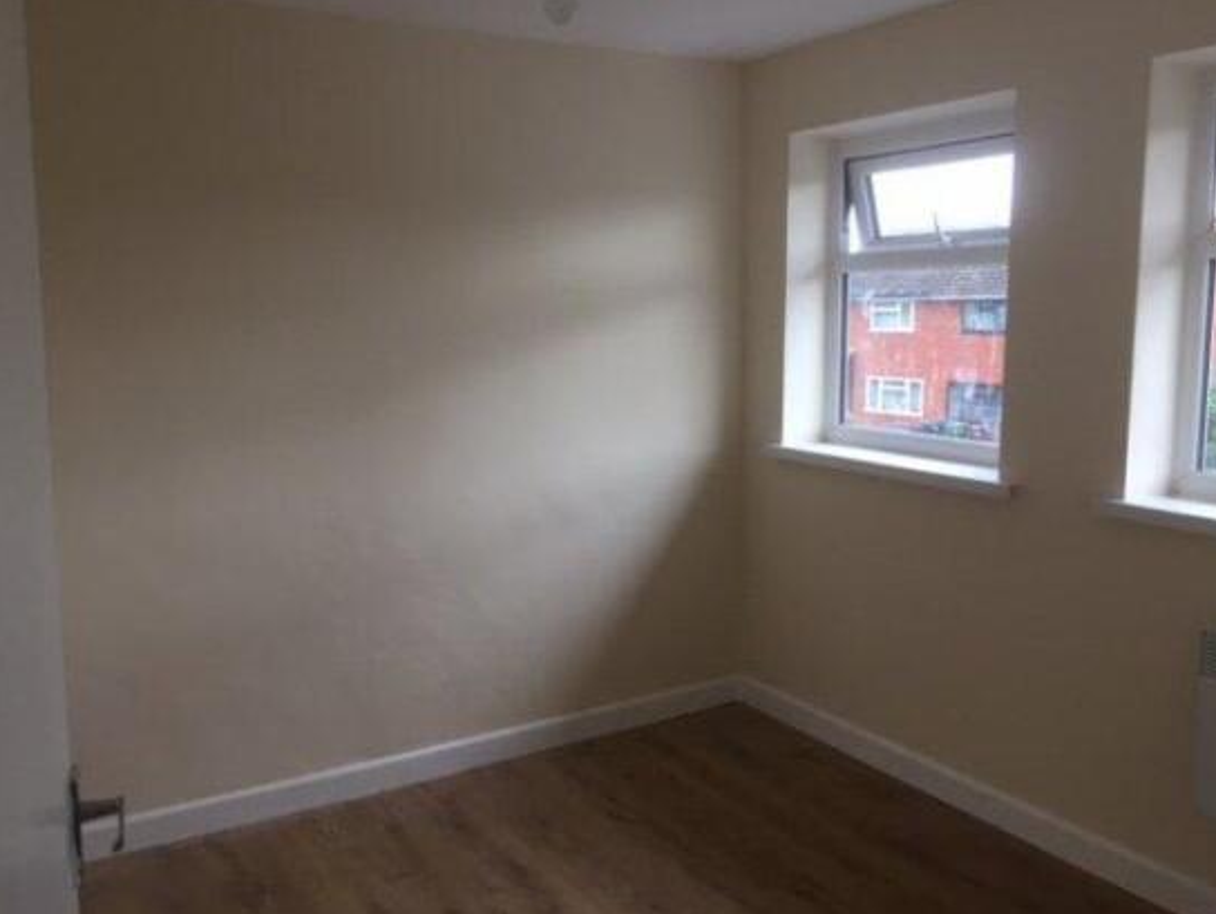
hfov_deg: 58.3
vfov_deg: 45.5
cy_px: 446
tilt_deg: -9.1
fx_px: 1090
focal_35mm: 31
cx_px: 606
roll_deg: -1.2
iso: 40
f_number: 2.2
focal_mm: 4.15
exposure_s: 1/33
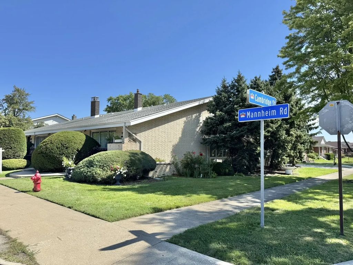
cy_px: 132
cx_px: 176
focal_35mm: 24
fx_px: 245
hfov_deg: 71.6
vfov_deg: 56.8
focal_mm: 6.76
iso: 80
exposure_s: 1/3802
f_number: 1.78
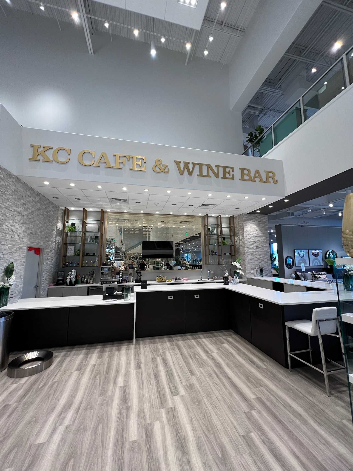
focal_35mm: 13
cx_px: 176
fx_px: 177
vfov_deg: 106.2
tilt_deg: +8.5
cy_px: 236
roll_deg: -1.0
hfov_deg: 89.9
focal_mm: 1.57
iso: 160
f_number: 1.8
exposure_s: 1/120
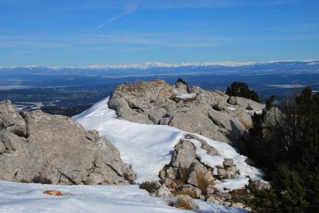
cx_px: 160
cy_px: 106
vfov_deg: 19.8
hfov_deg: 29.2
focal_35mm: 69
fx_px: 612
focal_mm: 46
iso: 200
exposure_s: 1/1250
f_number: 10
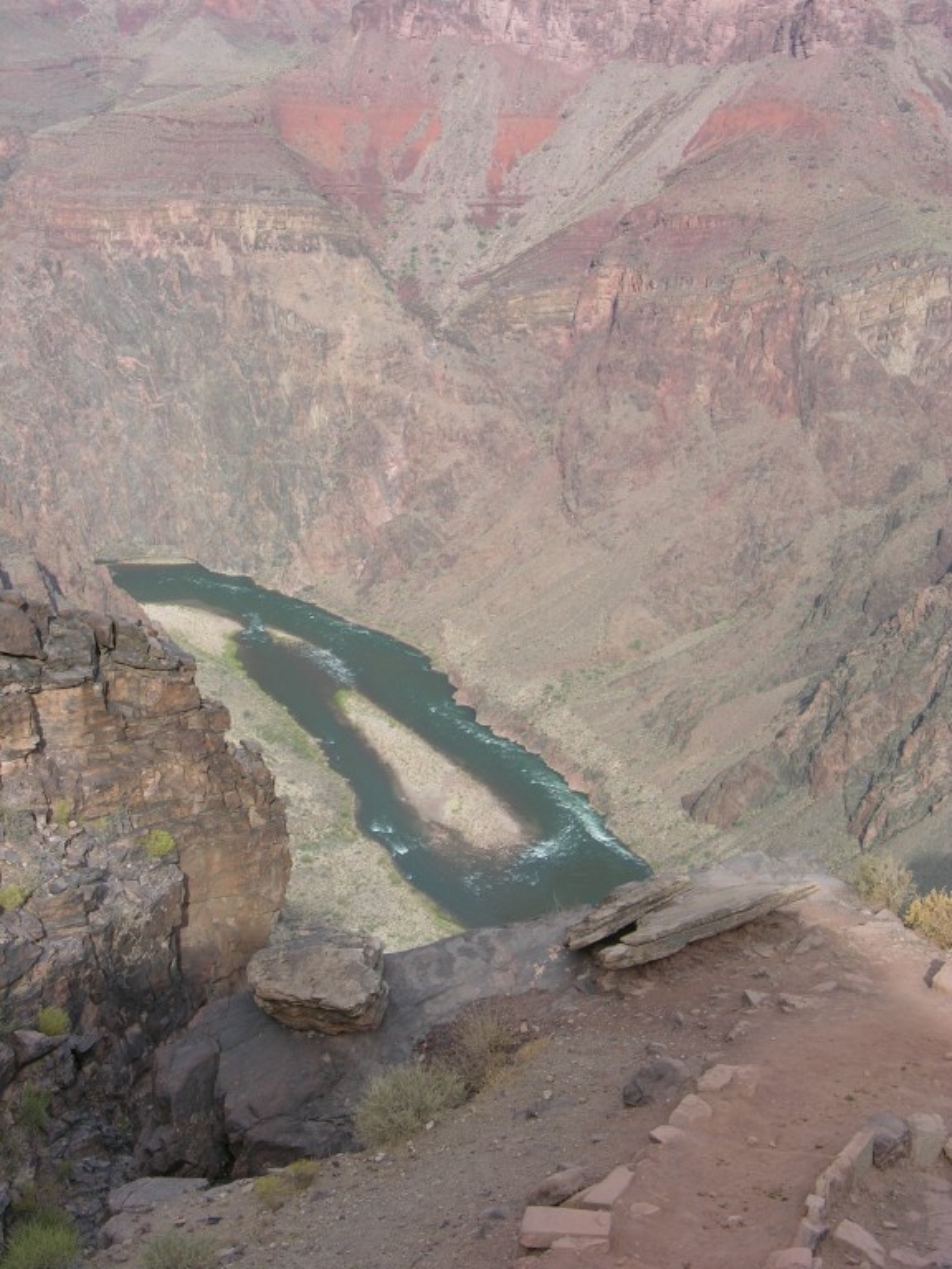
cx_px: 476
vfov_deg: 27.8
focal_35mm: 70
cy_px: 634
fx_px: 2567
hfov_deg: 21.0
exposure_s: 1/178
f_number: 4.7
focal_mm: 17.8
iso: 50
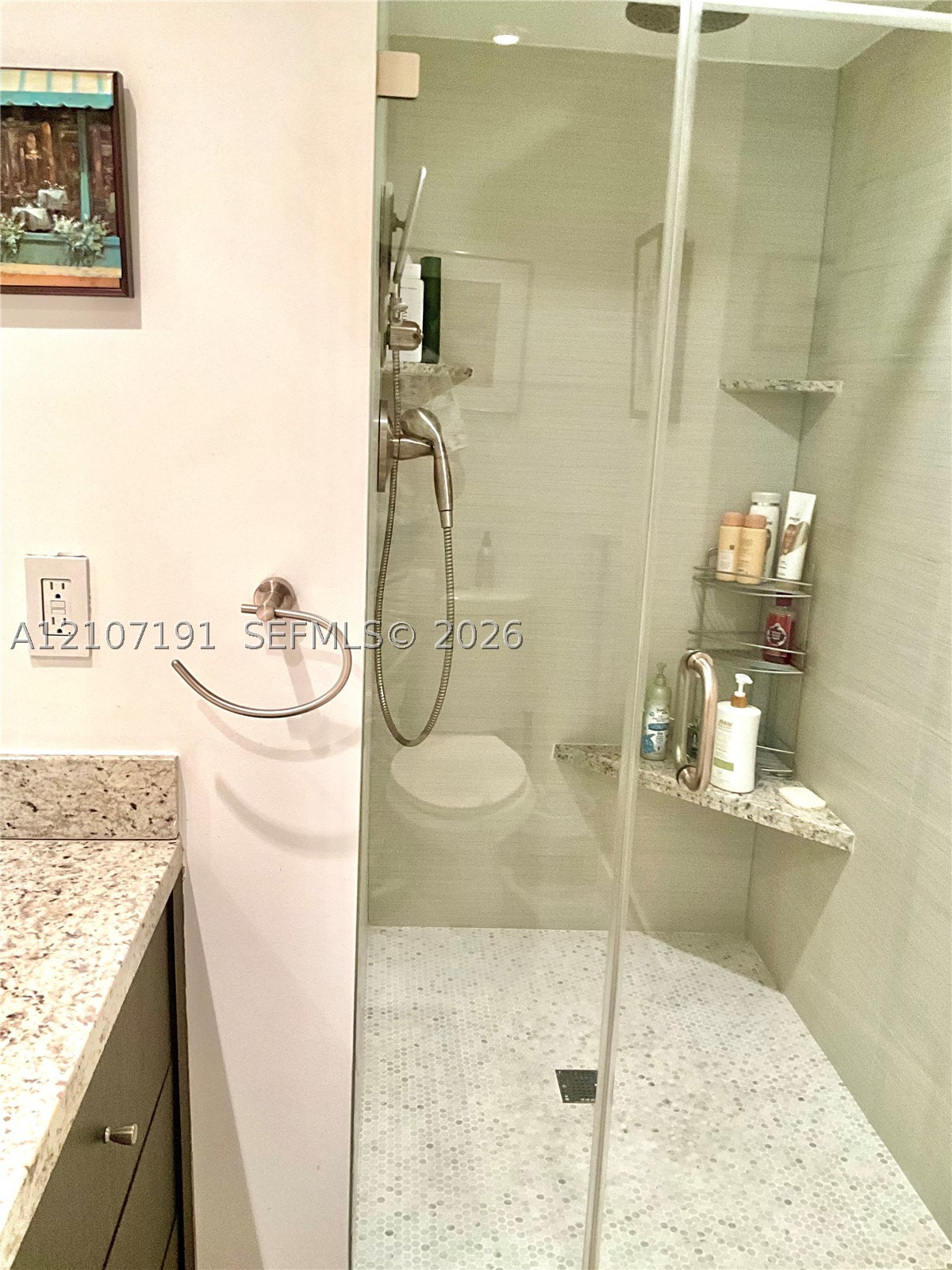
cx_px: 476
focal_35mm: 29
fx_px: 1063
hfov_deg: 48.2
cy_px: 635
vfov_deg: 61.7
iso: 200
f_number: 1.8
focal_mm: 3
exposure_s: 1/60
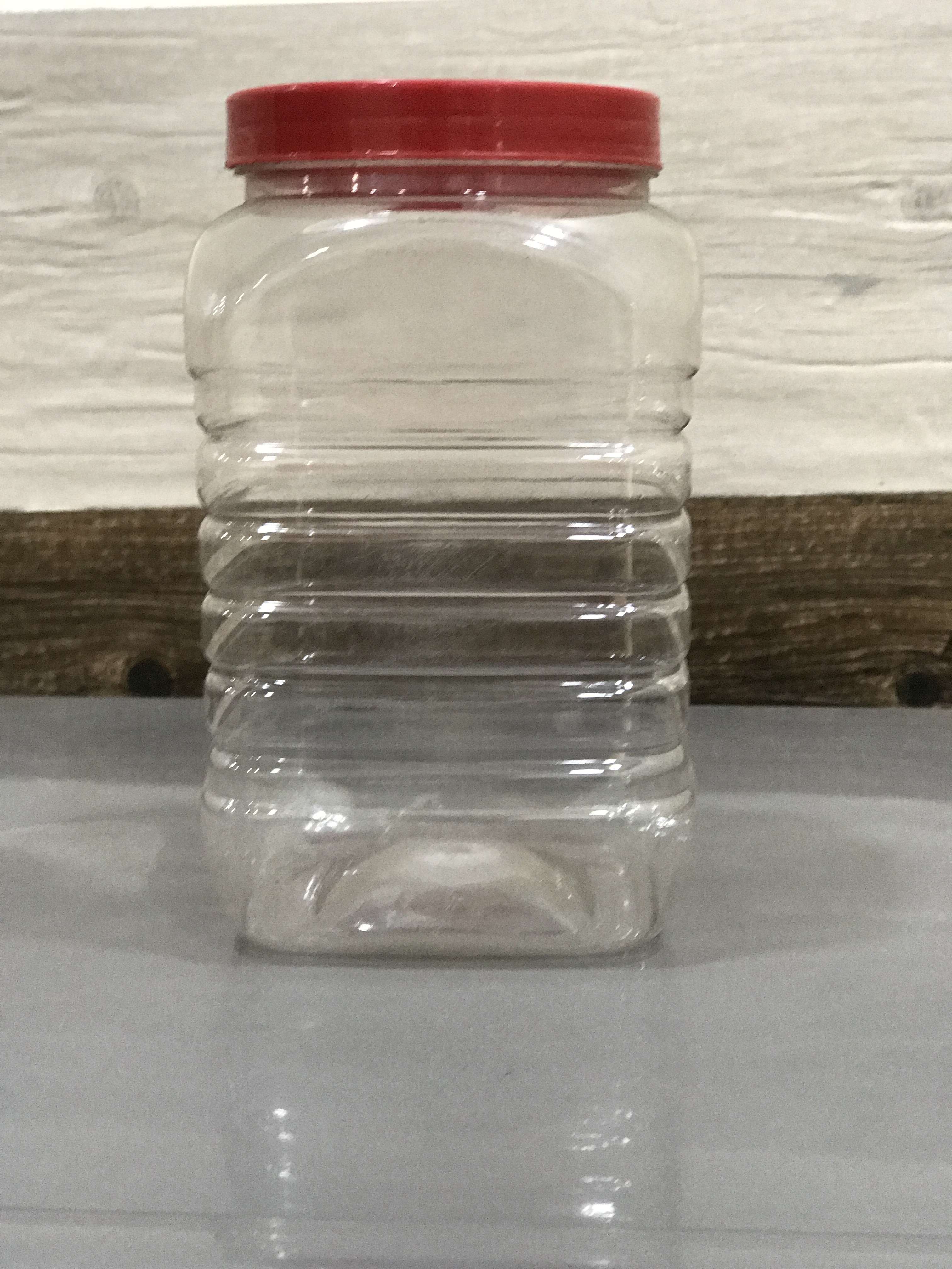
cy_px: 634
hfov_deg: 25.7
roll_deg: +1.2
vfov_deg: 33.8
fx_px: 2090
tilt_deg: -12.2
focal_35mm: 57
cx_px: 476
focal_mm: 6.6
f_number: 2.8
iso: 200
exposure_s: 1/50
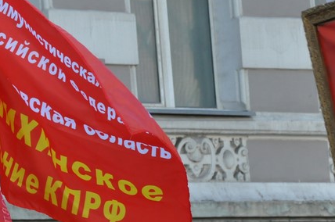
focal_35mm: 425
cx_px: 113
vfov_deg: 3.2
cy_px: 132
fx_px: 3952
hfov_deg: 4.9
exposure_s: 1/320
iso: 1000
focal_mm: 105
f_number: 9
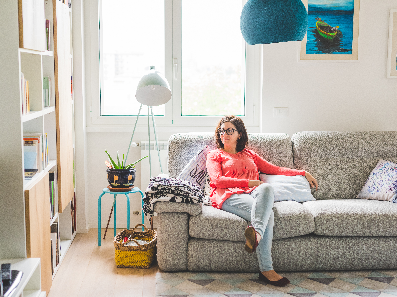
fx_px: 631
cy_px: 150
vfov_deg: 26.6
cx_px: 180
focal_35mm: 55
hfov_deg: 34.9
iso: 800
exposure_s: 1/320
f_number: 2.8
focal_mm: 50
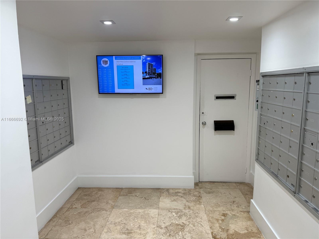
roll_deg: +1.6
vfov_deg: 56.8
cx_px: 160
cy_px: 120
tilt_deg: -8.8
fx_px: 221
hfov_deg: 71.6
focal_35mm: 24
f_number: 1.78
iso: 64
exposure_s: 1/120
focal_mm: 6.76
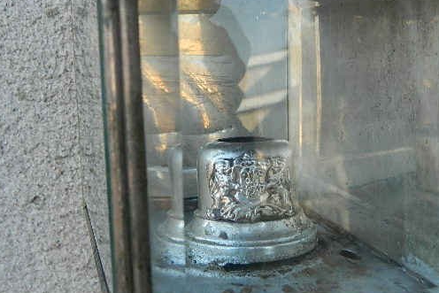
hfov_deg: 36.1
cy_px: 135
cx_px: 260
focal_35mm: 55
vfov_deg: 24.6
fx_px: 671
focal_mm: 7.3
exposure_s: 1/100
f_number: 3.5
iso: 80
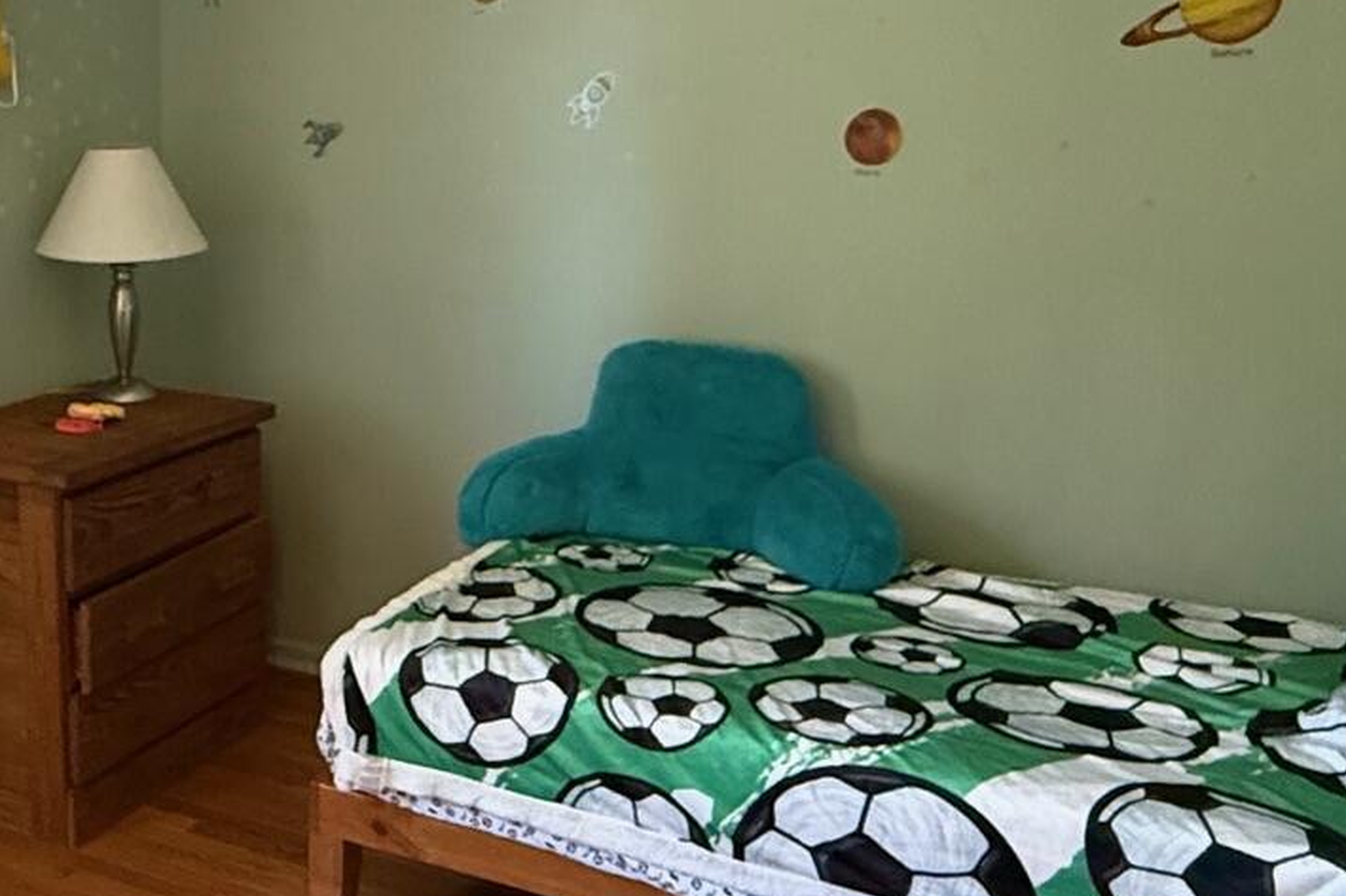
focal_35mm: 42
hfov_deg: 44.5
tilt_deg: -10.8
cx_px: 301
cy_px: 379
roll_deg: +0.3
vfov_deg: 31.8
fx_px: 1570
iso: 800
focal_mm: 2.22
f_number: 2.2
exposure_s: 1/59
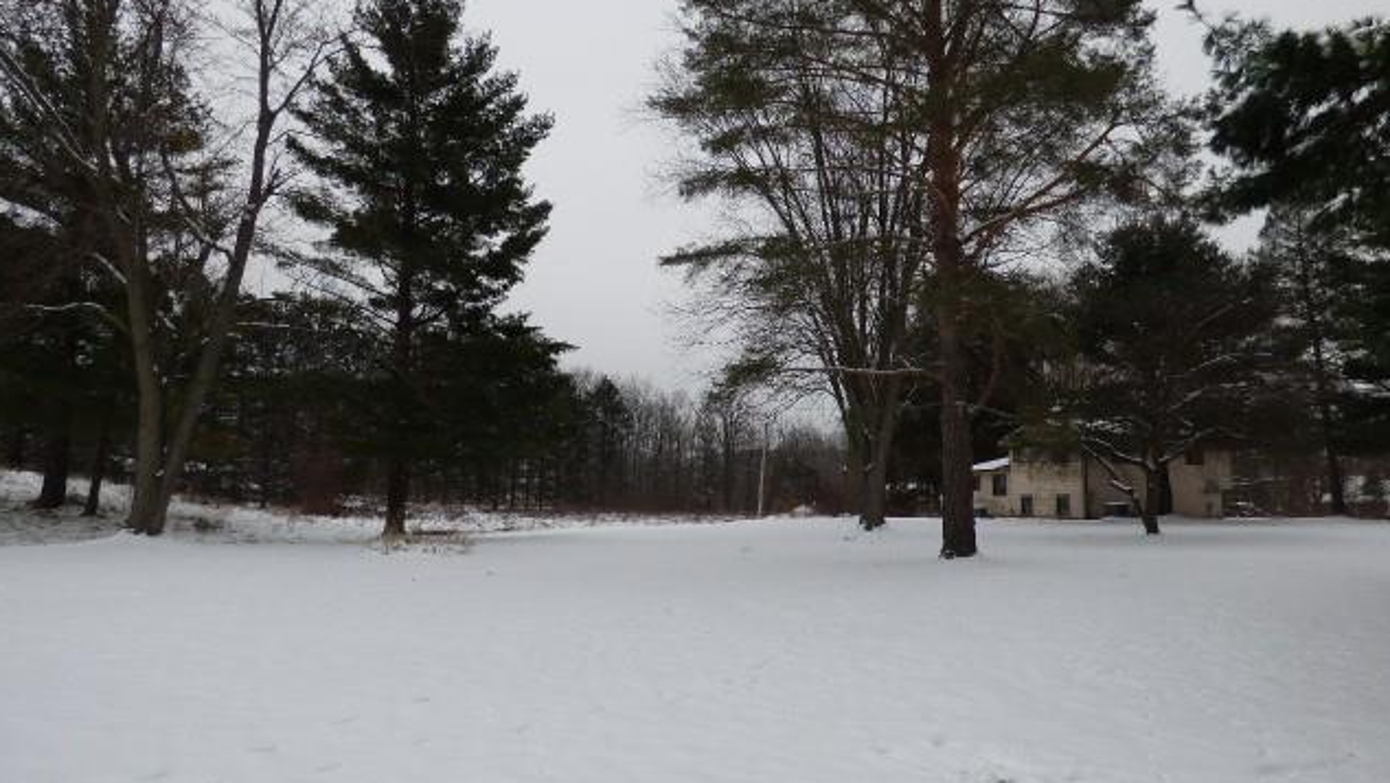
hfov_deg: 81.2
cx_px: 693
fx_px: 811
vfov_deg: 51.5
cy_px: 406
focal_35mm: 22
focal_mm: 3.58
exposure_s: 1/800
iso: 100
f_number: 2.8
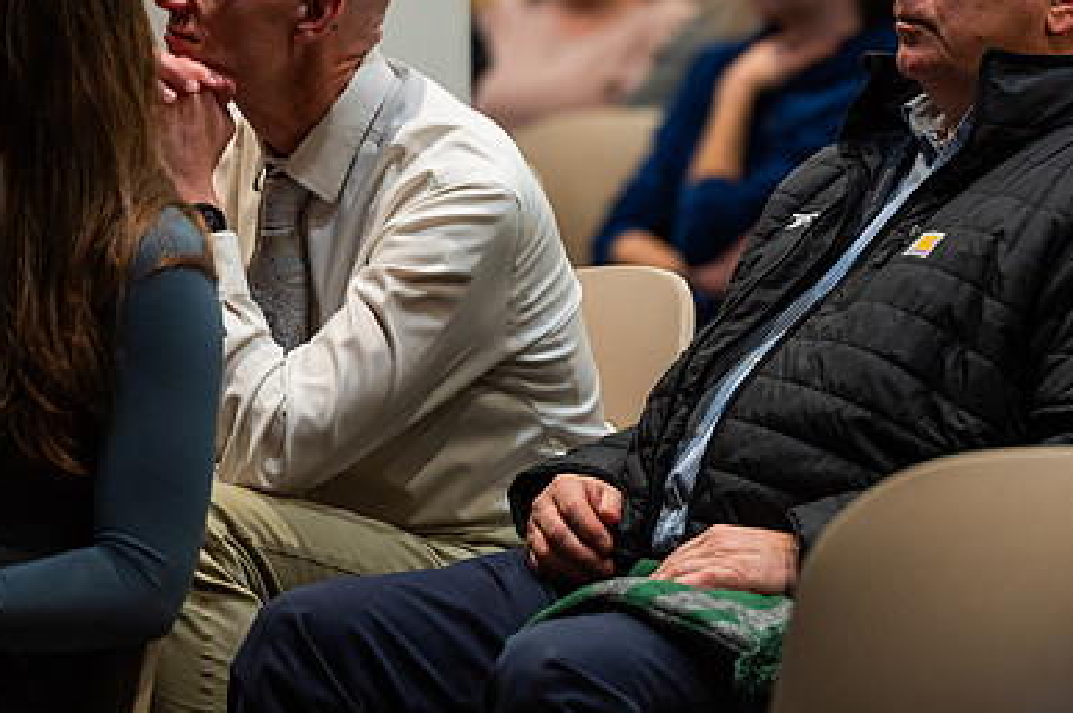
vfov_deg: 4.6
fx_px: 8930
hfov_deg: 6.9
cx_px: 787
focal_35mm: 300
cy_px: 216
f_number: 3.5
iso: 2500
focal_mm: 200
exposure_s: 1/400
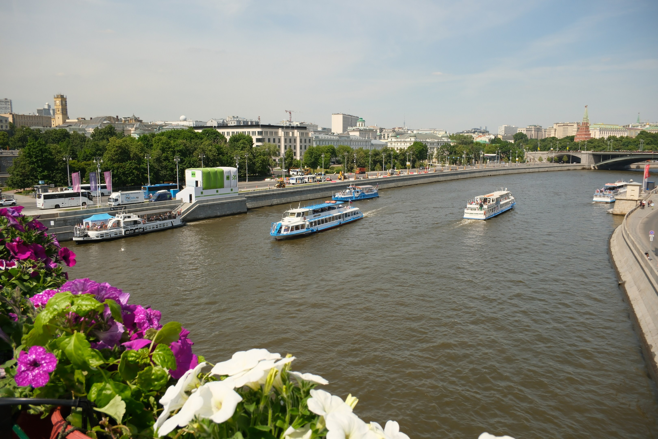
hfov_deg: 67.4
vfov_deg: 47.9
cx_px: 329
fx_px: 493
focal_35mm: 27
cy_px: 220
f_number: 8
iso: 320
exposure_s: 1/640
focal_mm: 18
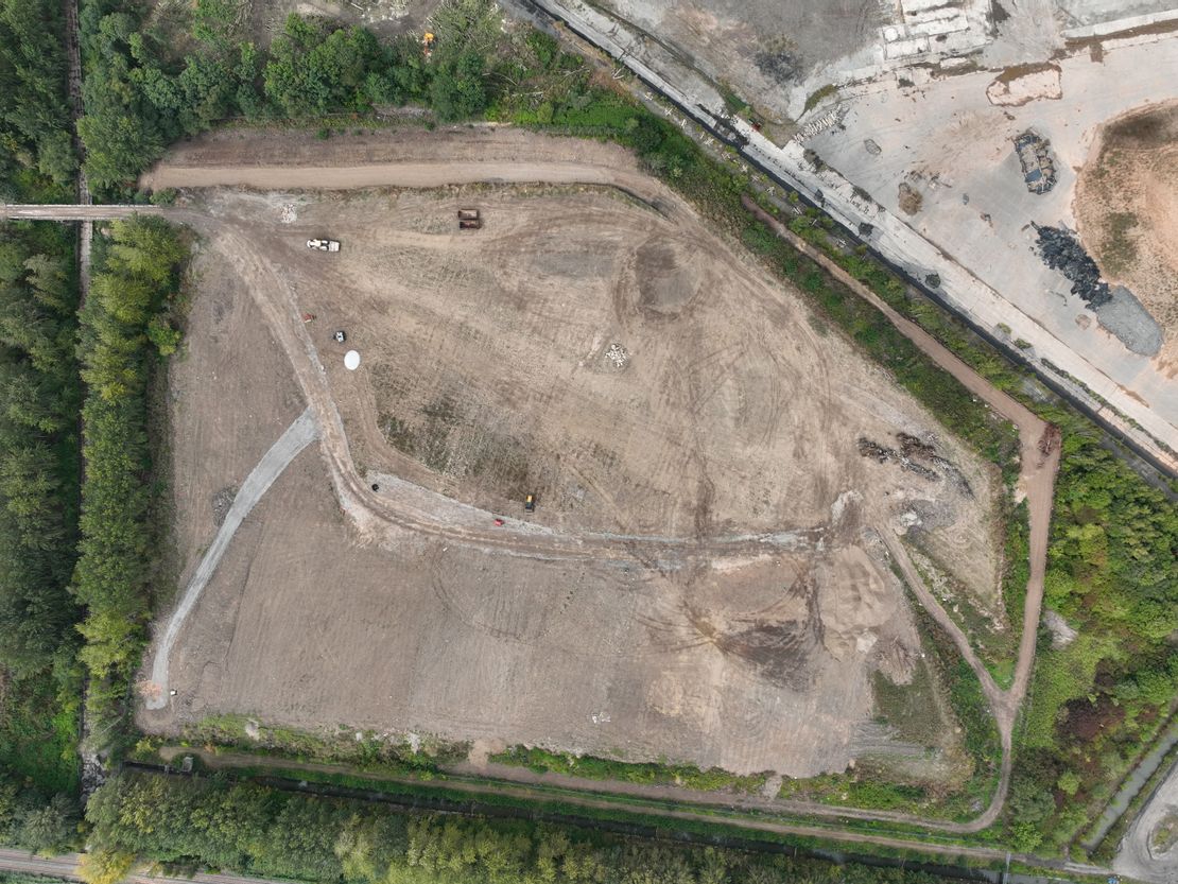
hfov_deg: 71.6
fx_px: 817
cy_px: 442
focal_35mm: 24
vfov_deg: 56.8
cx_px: 589
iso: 110
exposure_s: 1/1000
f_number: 2.8
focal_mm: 12.29
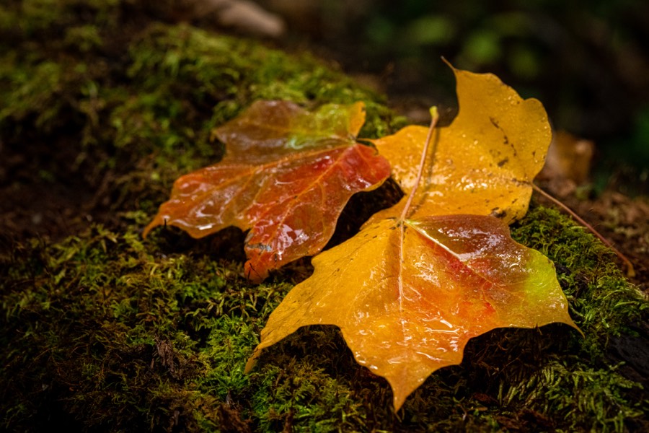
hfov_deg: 19.5
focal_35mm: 105
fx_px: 1893
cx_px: 324
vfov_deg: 13.0
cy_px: 216
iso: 2000
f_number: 9
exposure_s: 1/100
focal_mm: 105
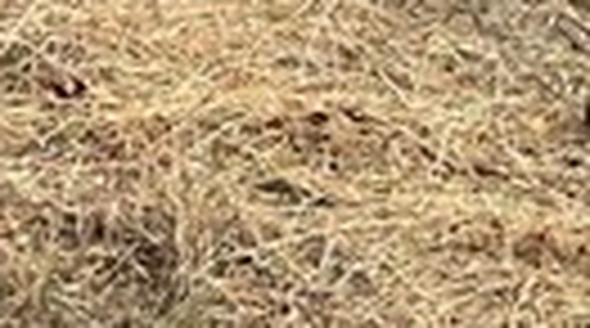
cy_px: -490
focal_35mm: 222
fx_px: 3465
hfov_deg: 8.7
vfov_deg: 5.2
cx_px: -887
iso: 32
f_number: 1.6
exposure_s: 1/1855
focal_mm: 4.2
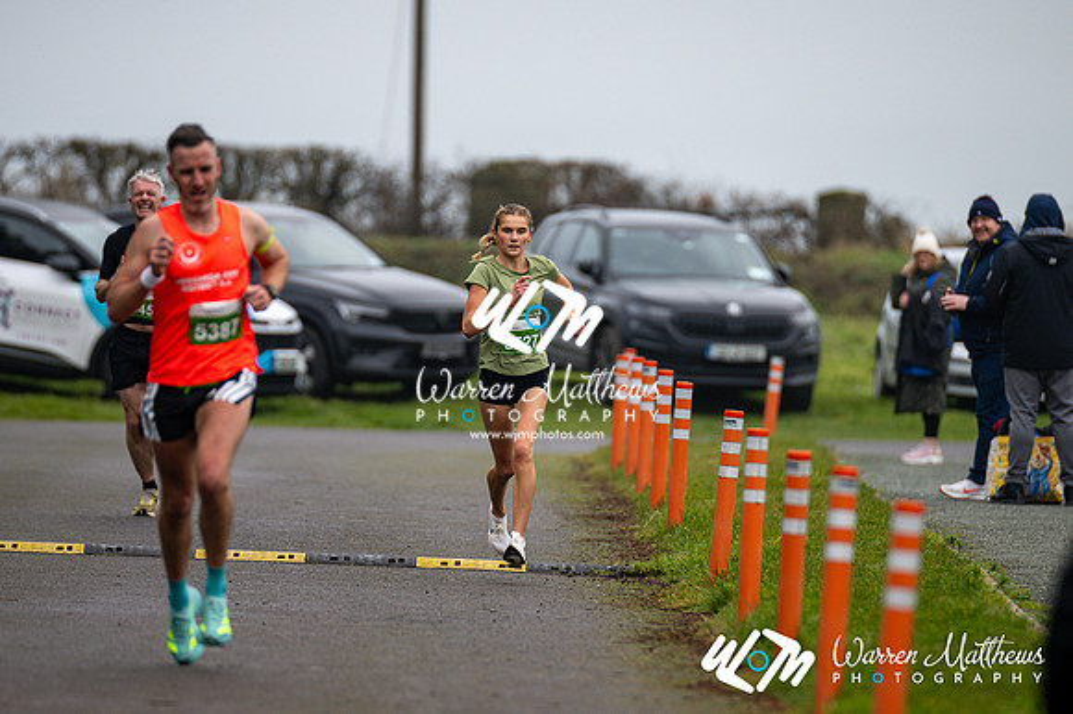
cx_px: 536
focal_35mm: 450
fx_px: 13404
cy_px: 357
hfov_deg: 4.6
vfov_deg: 3.1
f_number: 2.8
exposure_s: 1/1600
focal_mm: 300
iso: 280
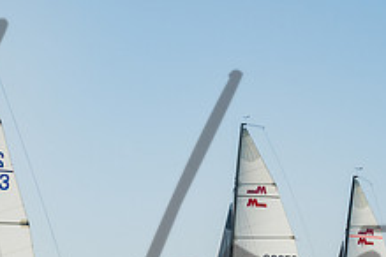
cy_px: 270
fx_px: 1501
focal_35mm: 140
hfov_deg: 14.6
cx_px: 269
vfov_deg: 9.7
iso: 320
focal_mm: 51
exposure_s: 1/1250
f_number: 5.6
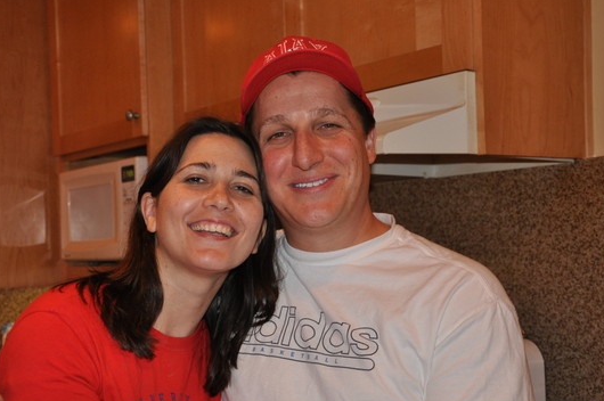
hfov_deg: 34.5
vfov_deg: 23.3
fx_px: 972
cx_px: 280
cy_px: 235
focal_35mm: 58
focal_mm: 32
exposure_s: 1/60
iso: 800
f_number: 4.2
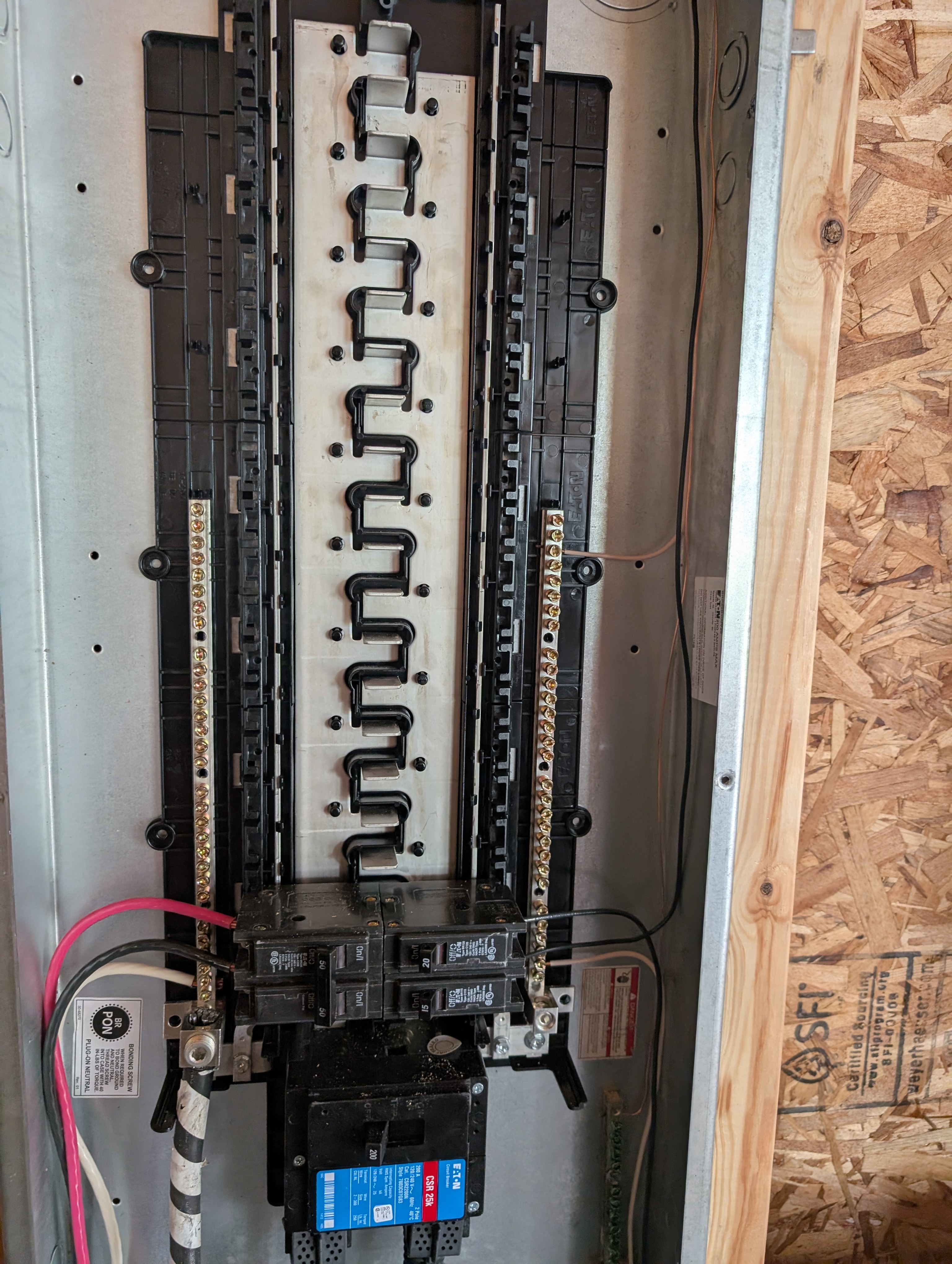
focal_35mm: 24
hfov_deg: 56.9
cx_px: 476
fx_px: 878
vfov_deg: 71.5
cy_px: 632
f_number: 1.68
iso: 523
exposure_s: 1/138
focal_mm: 6.9
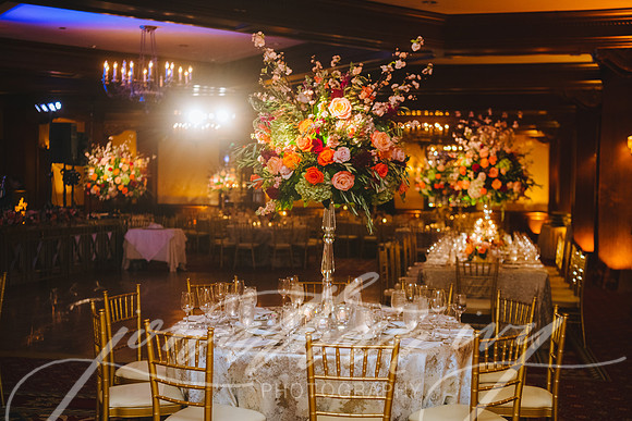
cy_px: 210
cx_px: 316
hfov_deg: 39.5
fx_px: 879
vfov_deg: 27.0
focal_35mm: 50
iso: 2000
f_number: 3.5
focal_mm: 50
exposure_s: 1/80
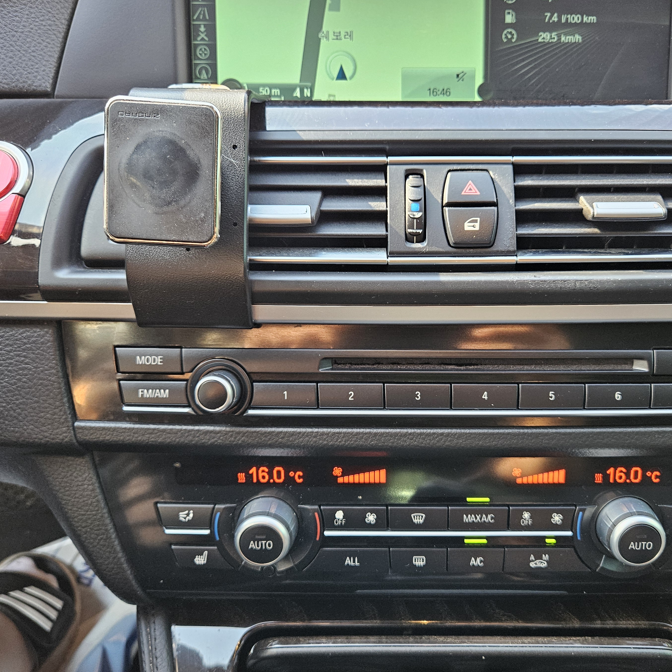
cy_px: 340
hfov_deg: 53.7
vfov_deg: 54.0
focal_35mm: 30
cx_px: 397
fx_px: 659
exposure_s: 1/170
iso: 250
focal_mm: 5.4
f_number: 1.8
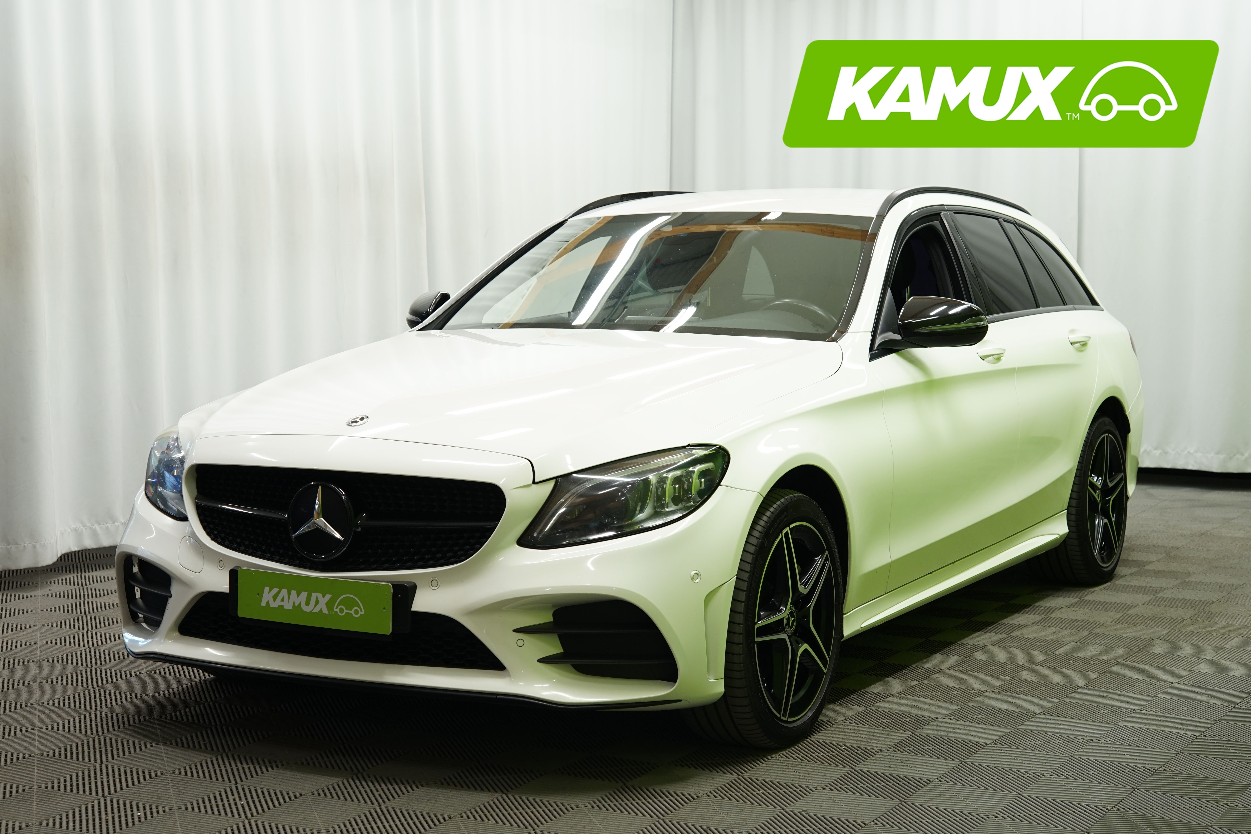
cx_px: 626
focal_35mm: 58
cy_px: 417
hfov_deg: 34.5
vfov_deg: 23.4
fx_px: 2015
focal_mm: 58
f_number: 6.3
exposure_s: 1/15
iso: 500
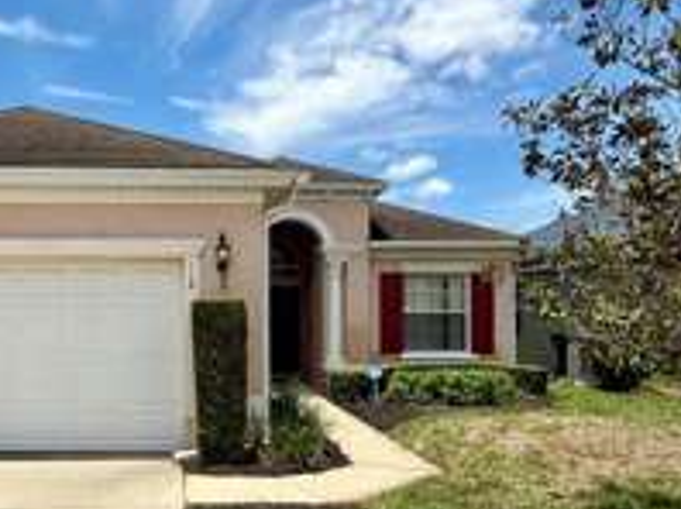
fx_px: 668
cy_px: 303
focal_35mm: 34
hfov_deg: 52.2
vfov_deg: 41.5
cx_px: 189
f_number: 2.2
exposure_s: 1/3289
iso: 50
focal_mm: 2.22
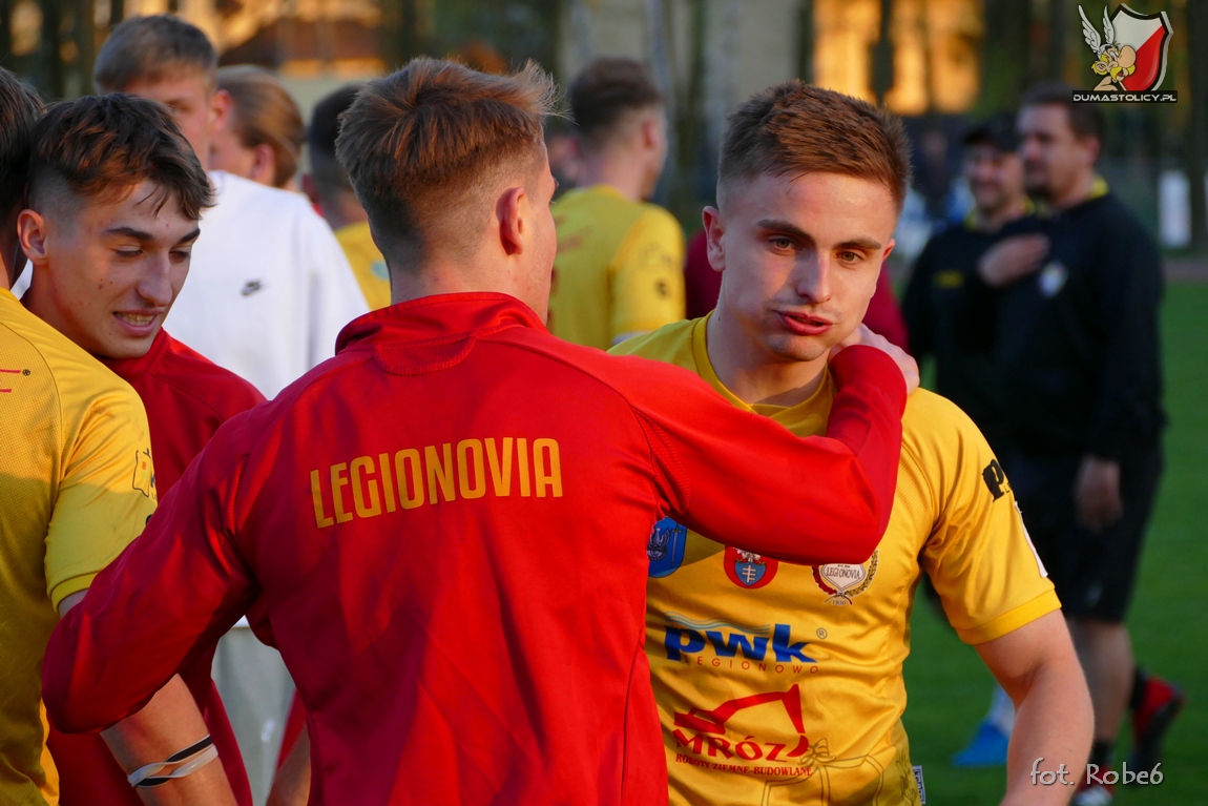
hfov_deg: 8.4
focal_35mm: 245
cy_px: 403
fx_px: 8222
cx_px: 604
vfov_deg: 5.6
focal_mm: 89.34
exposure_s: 1/500
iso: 320
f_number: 4
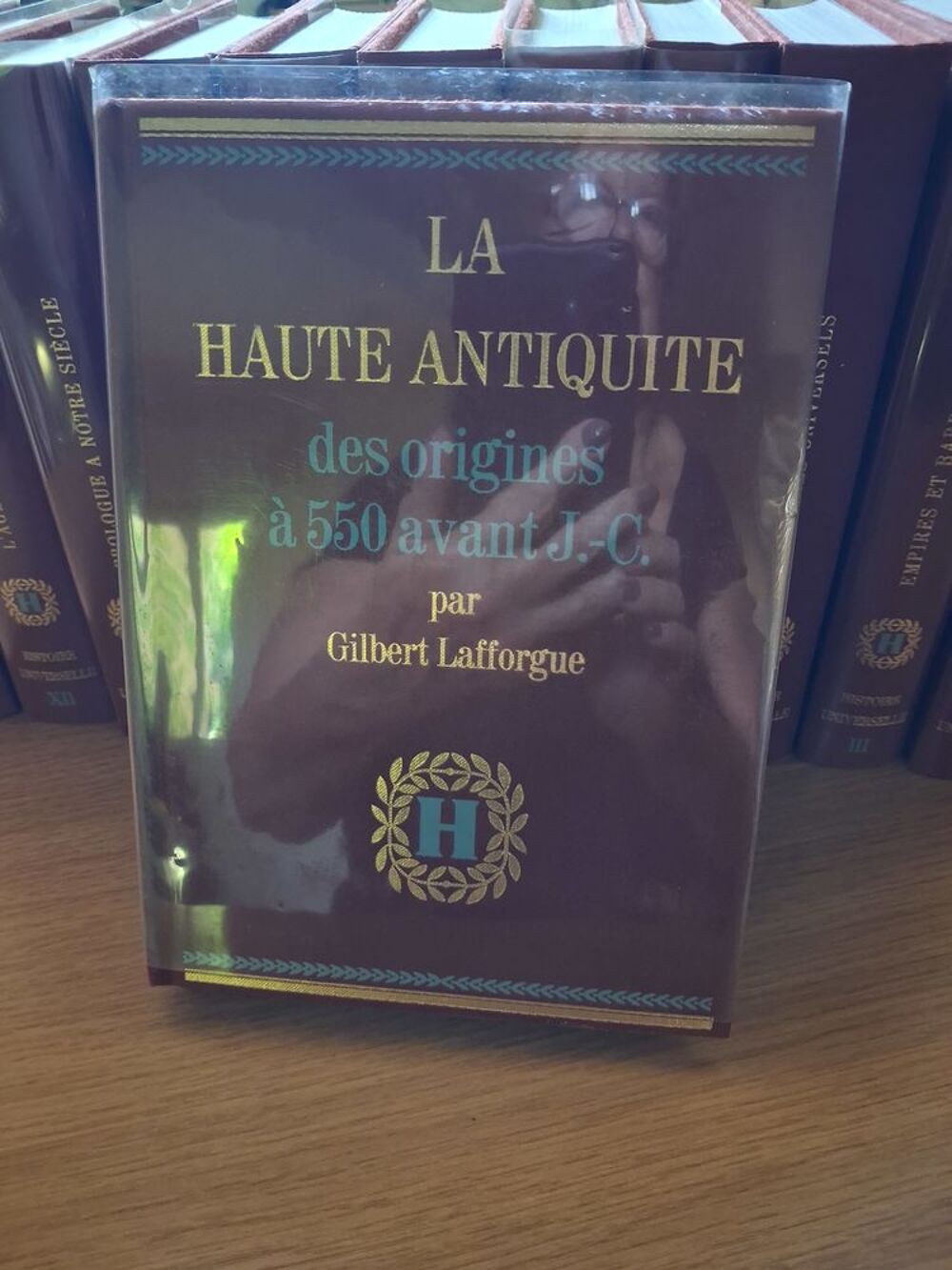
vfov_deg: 65.3
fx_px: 990
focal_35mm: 27
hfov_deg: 51.4
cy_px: 635
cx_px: 476
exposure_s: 1/25
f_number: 1.8
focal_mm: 4
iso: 640
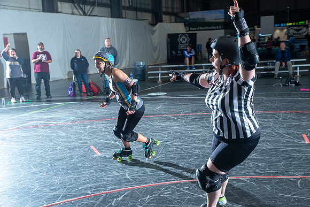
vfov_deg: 28.1
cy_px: 104
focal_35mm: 48
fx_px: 413
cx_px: 155
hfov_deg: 41.1
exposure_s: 1/160
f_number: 7.1
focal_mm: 48
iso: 800
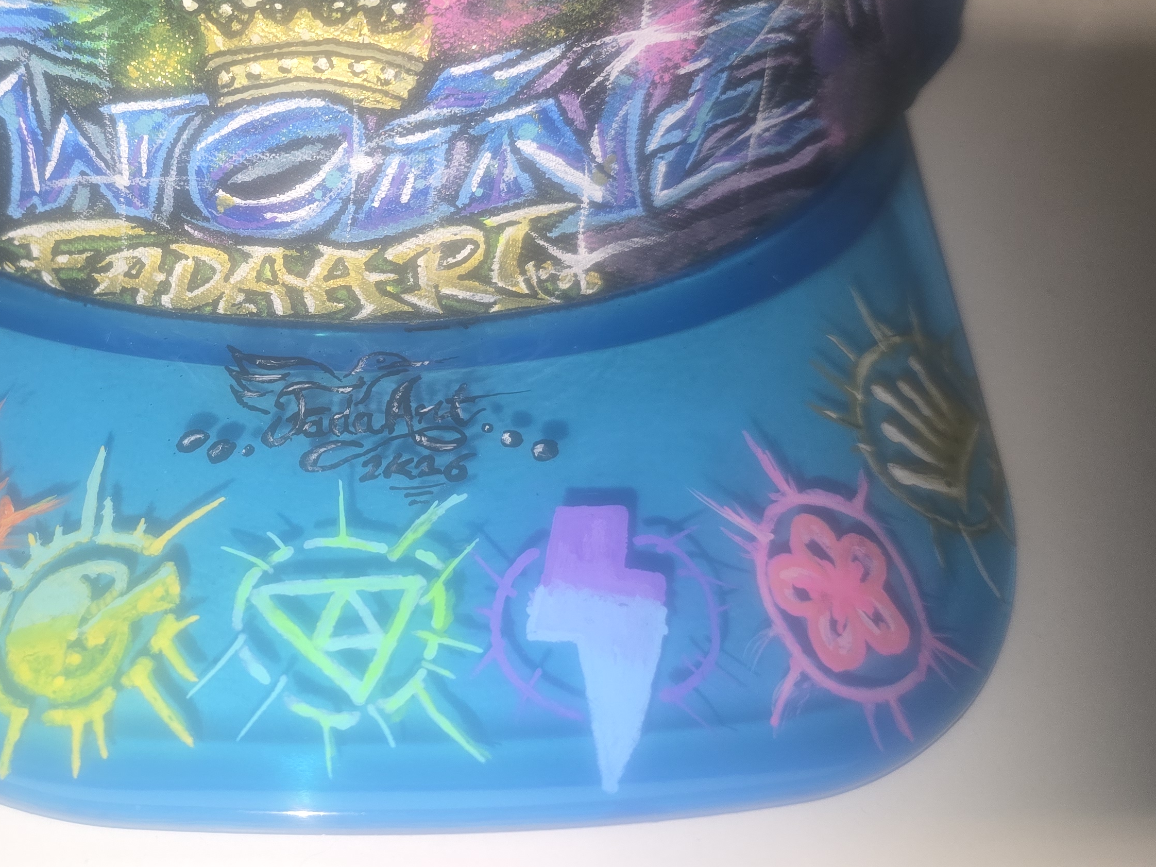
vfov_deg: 34.7
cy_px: 263
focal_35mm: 41
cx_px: 240
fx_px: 1369
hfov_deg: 43.7
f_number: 1.7
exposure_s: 1/24
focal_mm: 6.3
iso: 100
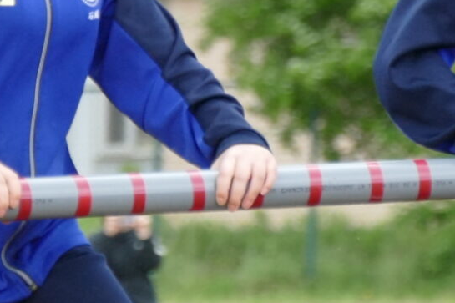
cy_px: 38
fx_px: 12268
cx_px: 232
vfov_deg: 1.4
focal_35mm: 971
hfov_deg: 2.1
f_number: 4
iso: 500
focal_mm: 107.42
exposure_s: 1/500
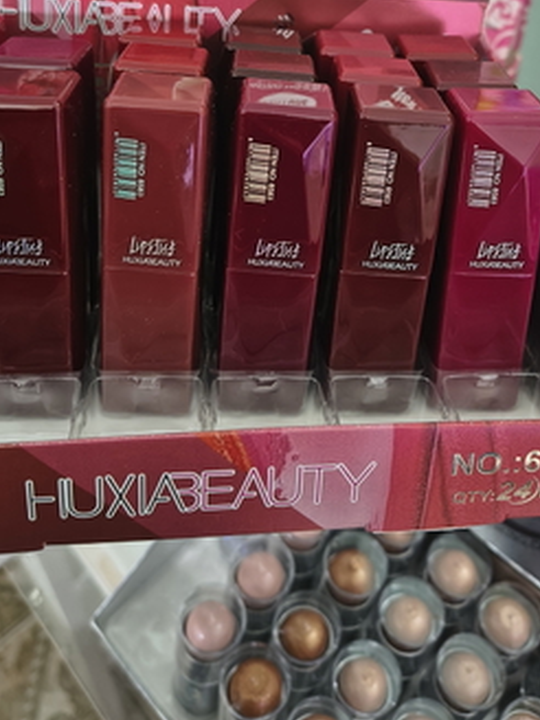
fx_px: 811
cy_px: 142
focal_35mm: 39
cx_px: 290
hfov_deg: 36.8
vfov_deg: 45.4
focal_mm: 5.56
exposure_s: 1/33.3
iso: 1249
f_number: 1.8
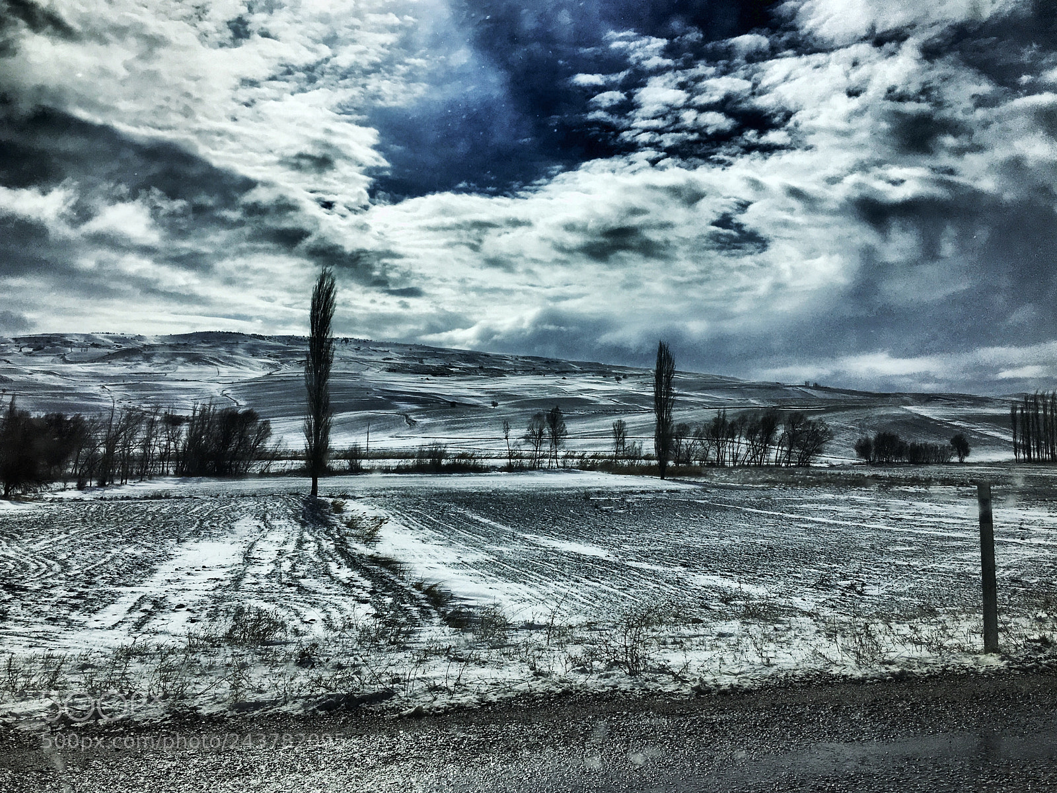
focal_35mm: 29
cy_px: 396
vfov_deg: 48.2
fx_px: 886
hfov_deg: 61.7
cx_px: 528
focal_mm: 4.15
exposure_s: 1/10989
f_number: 2.2
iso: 25
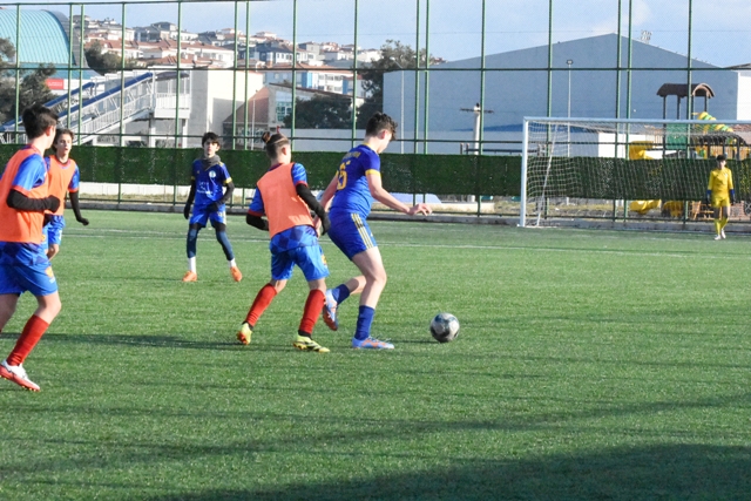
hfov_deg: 14.9
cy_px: 250
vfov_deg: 9.9
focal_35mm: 138
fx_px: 2879
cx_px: 376
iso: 20000
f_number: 16
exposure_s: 1/6400
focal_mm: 92
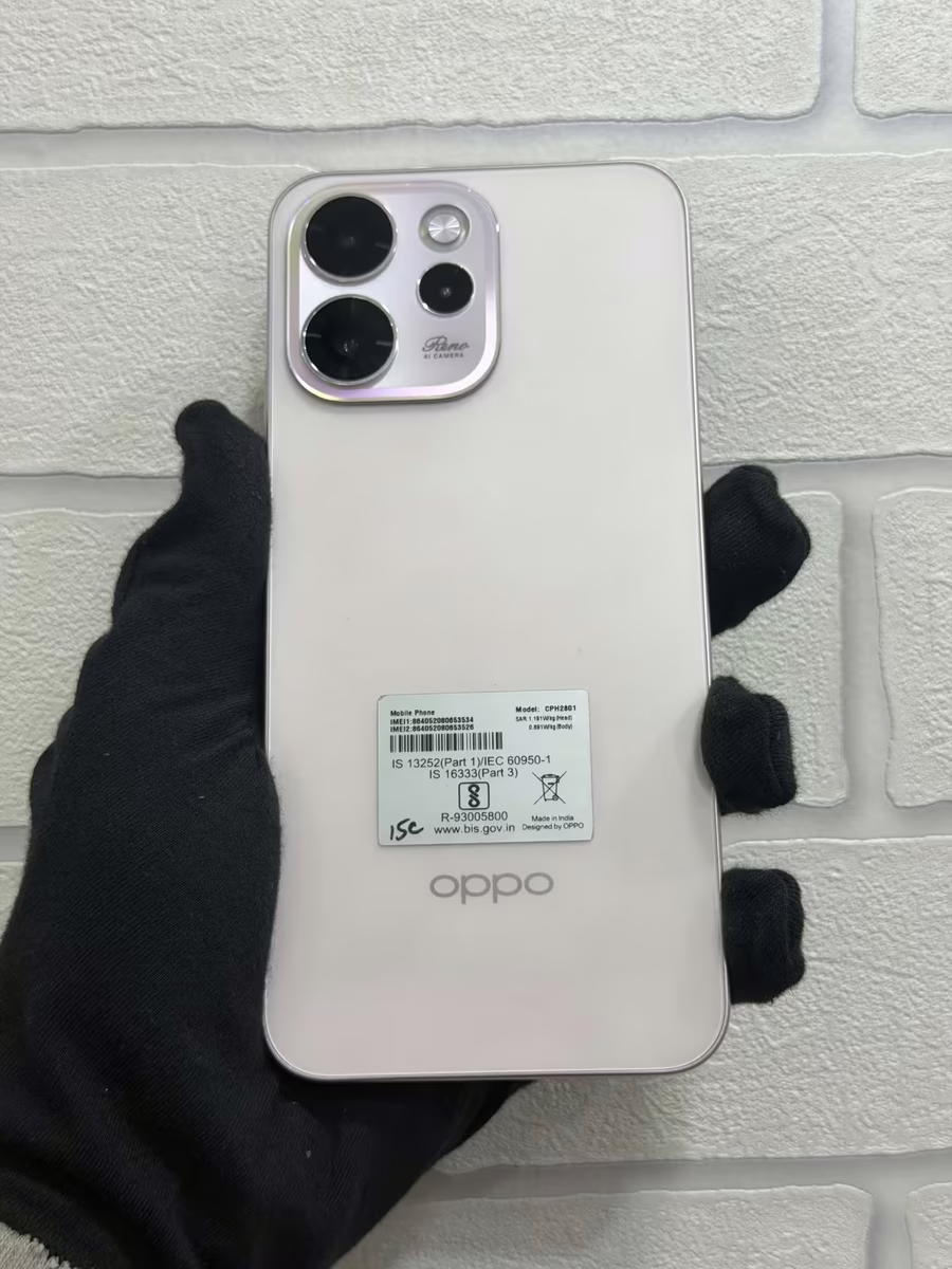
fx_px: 1760
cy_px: 634
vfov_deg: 39.7
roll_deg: +2.1
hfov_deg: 30.3
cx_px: 476
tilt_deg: +2.0
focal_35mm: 48
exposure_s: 1/100
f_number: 1.78
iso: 64
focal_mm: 6.76
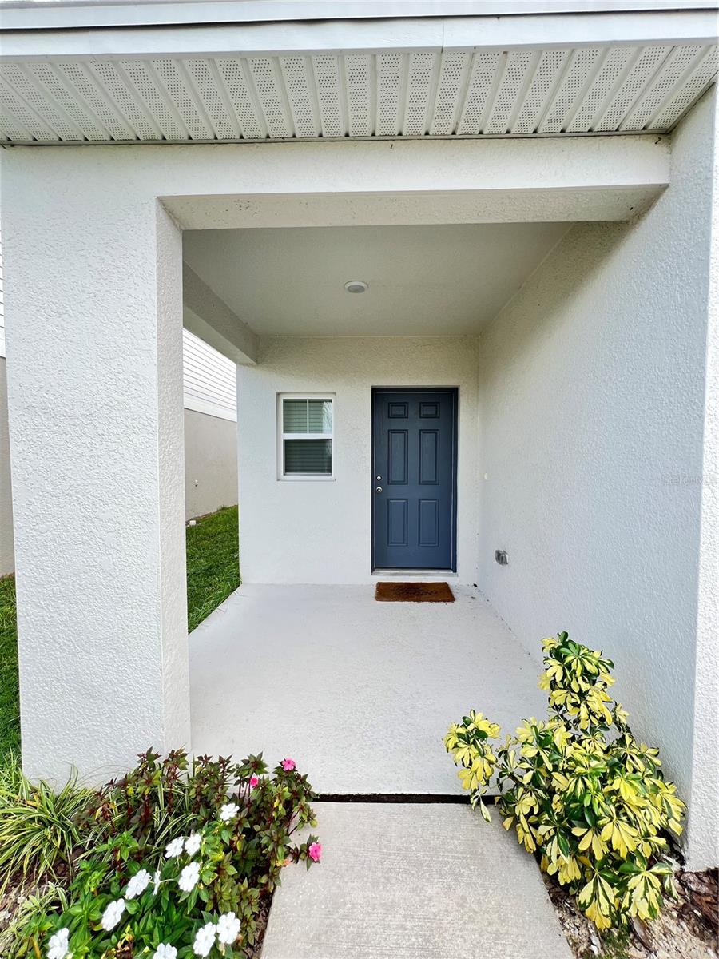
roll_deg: +0.0
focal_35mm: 13
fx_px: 360
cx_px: 360
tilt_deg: -2.9
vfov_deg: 106.2
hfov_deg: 89.9
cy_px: 480
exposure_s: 1/99
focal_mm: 1.57
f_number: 1.8
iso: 40
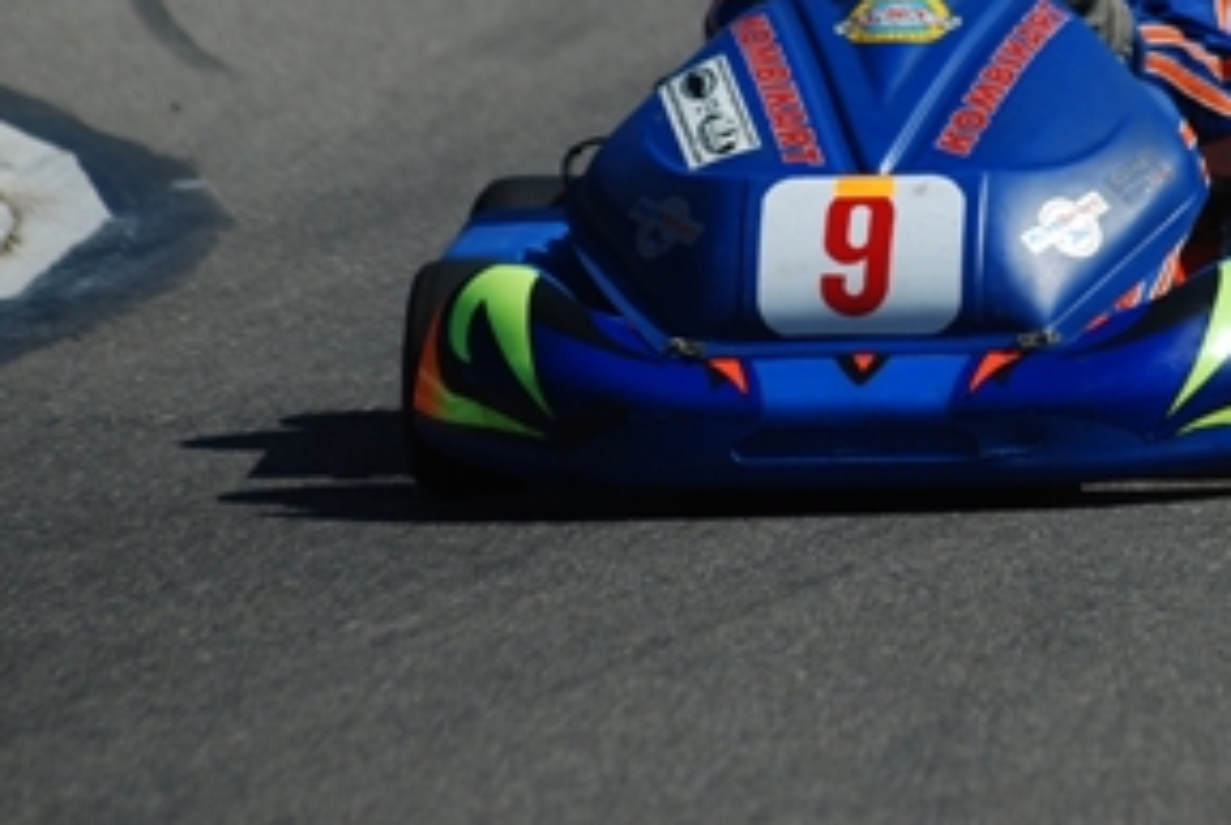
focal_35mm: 508
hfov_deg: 4.1
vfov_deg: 2.7
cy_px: 135
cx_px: 902
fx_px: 17393
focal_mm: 195
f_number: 5
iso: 100
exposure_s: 1/1000
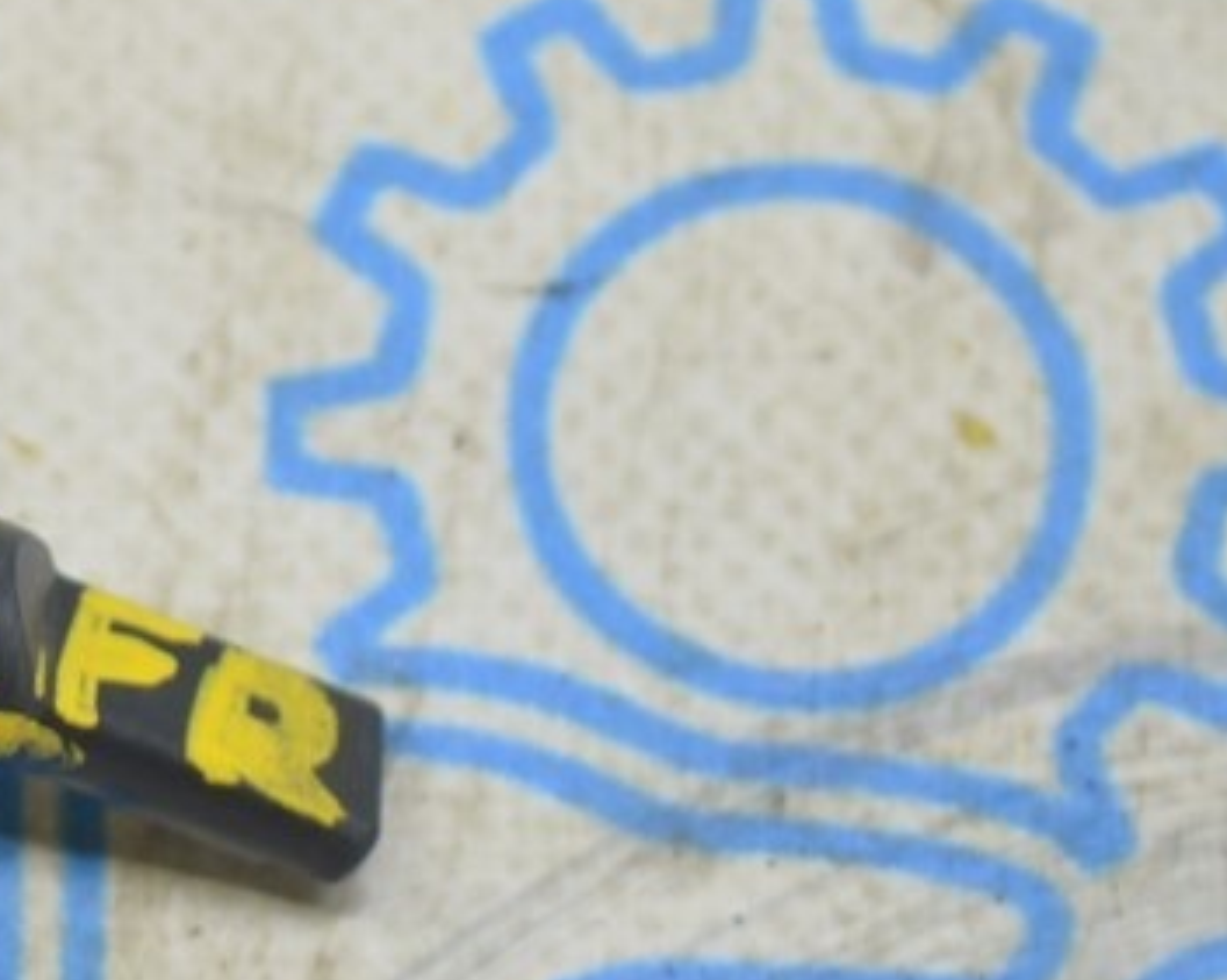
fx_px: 8177
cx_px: -275
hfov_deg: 8.5
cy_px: 410
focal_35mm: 225
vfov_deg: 6.9
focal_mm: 55
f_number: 5.6
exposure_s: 1/20
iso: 400
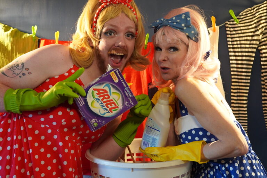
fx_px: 371
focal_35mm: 50
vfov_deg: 27.0
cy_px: 89
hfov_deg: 39.6
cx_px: 134
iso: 5000
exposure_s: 1/160
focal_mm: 50
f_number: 4
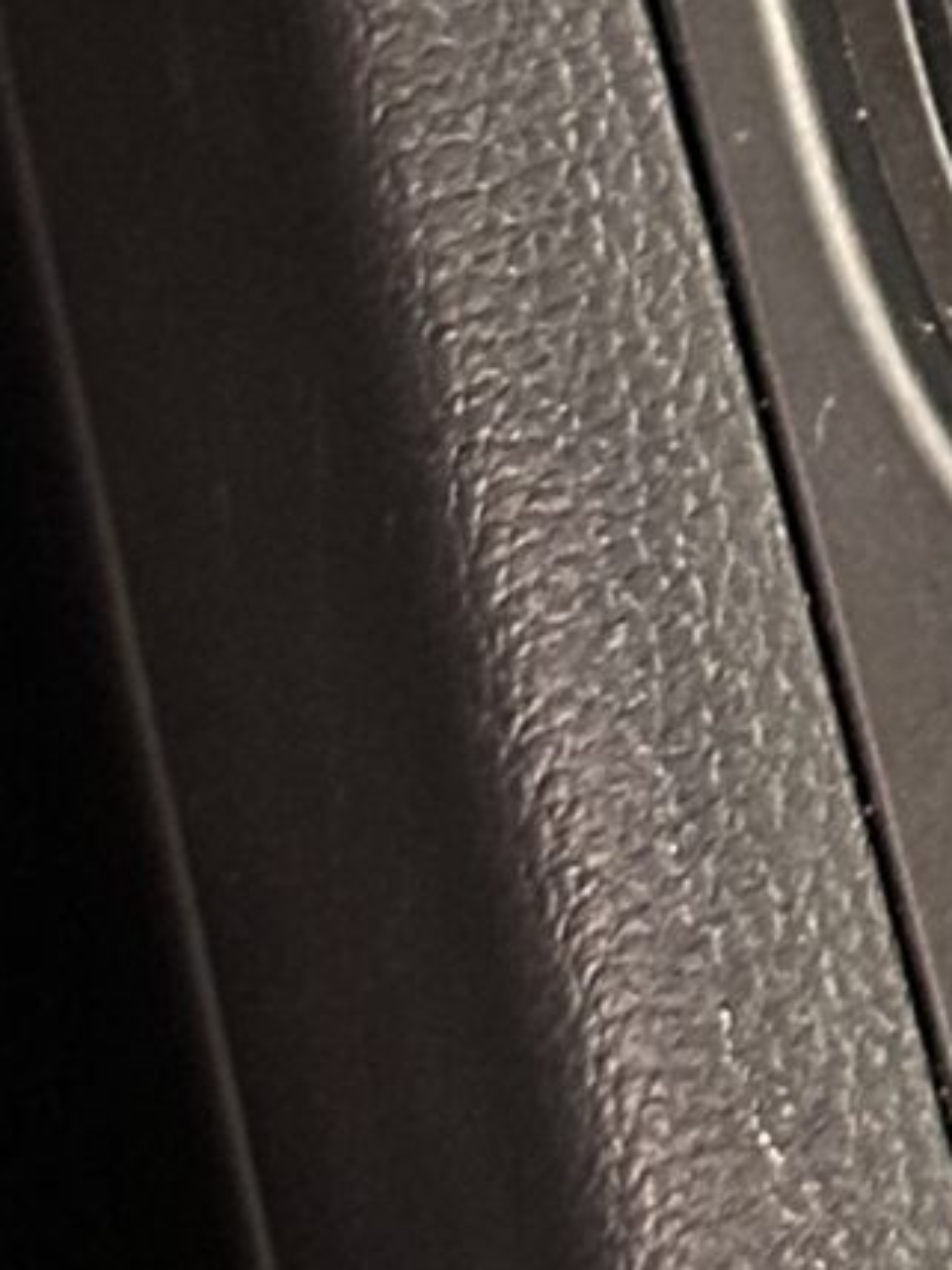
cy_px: -1050
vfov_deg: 6.7
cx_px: 2598
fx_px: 10524
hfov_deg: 5.0
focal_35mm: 287
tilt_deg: -61.5
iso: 640
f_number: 1.78
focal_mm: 6.86
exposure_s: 1/25
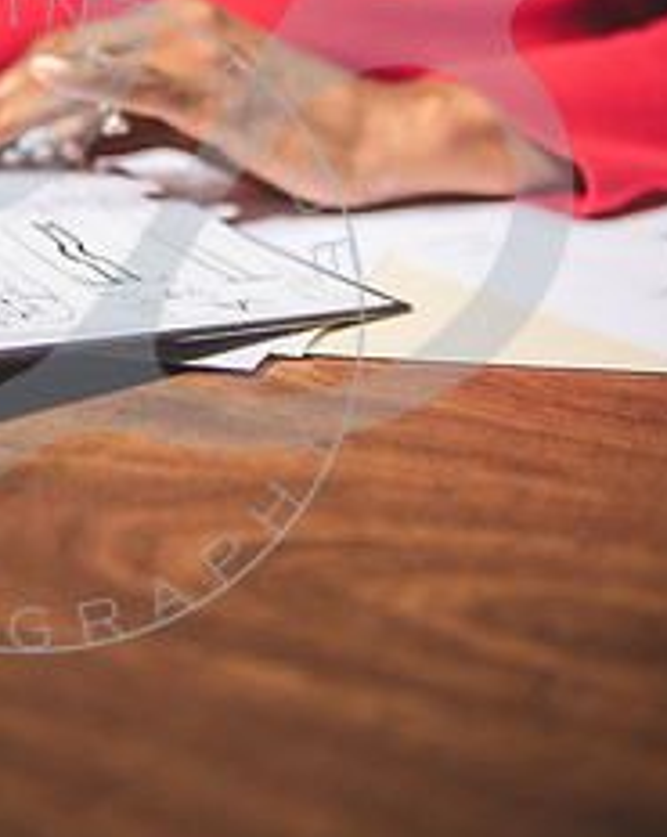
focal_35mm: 82
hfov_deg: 18.6
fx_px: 2027
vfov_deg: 22.6
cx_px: 191
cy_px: 43
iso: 50
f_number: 2.8
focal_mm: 45
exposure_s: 1/160
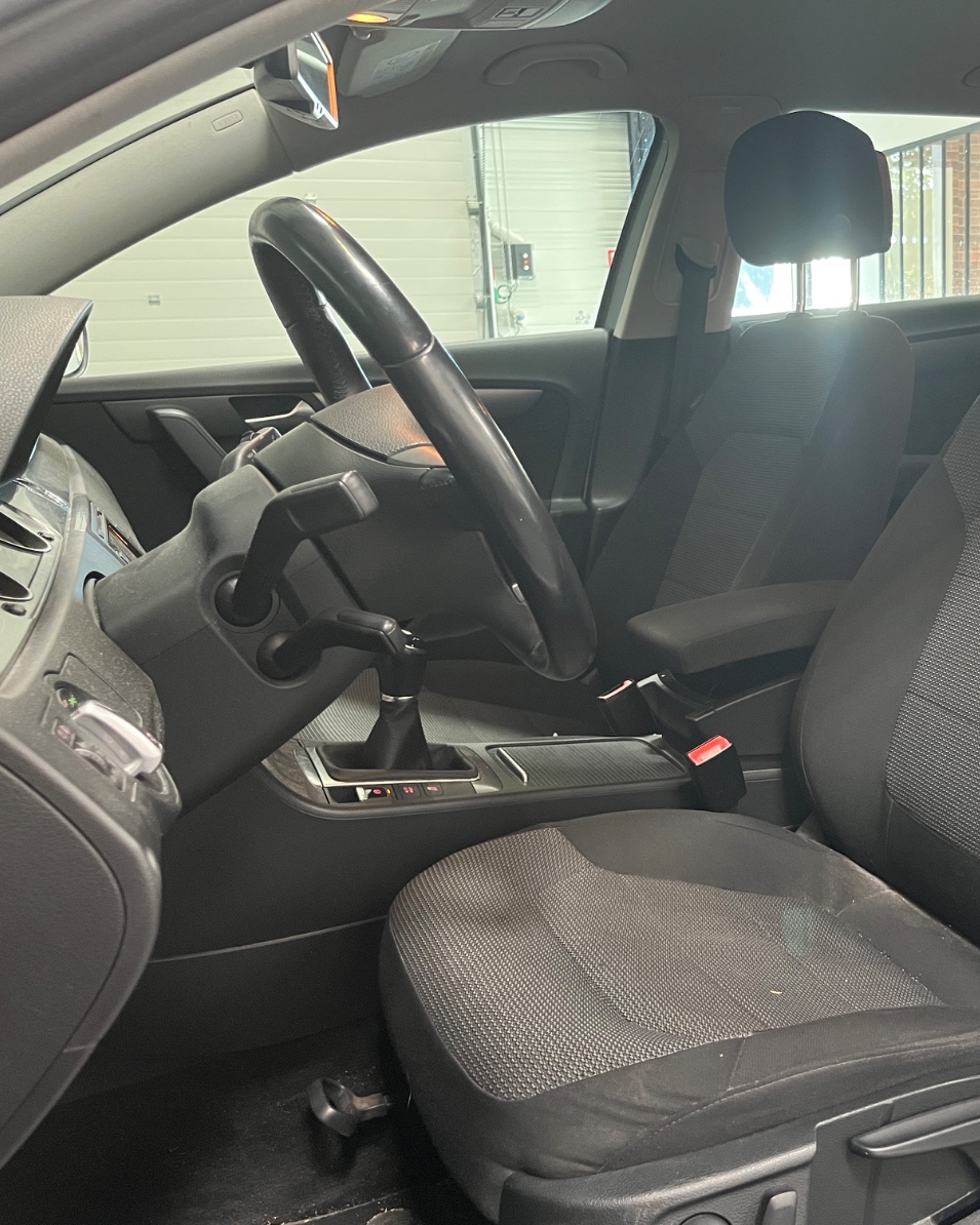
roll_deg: +2.7
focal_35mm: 34
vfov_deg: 52.8
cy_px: 614
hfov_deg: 41.2
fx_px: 1233
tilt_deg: -14.1
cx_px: 805
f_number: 1.6
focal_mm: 5.1
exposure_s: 1/50
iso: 400
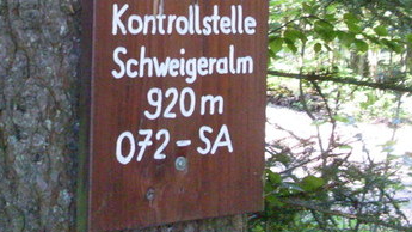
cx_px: 51
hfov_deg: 21.8
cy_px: -72
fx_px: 1049
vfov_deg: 12.2
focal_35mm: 96
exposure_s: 1/30
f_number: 2.8
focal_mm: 6.3
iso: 200
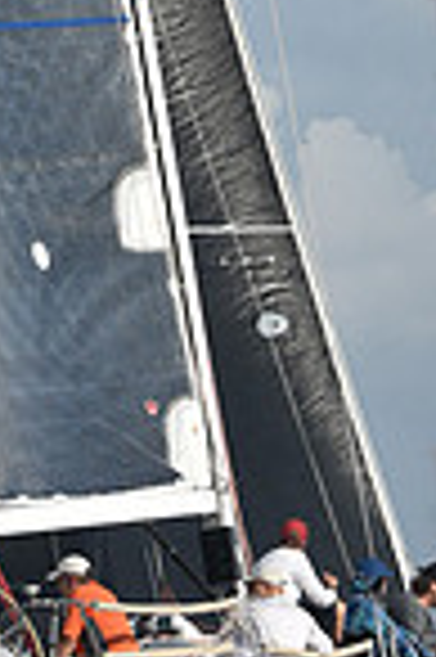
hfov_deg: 4.9
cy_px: -207
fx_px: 5080
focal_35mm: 279
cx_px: 196
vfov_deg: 7.3
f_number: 10
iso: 250
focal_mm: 70
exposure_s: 1/1250
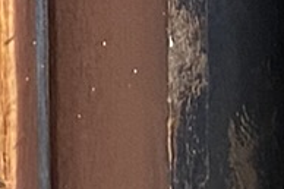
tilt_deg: -5.2
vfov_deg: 3.8
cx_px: 341
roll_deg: +0.7
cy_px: -1093
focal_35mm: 286
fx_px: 2254
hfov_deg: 7.2
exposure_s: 1/60
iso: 125
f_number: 1.8
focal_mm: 4.25
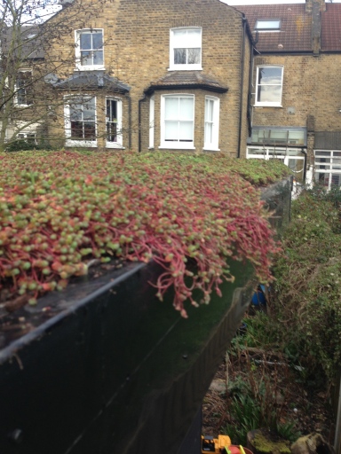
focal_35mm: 33
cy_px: 227
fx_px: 433
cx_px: 170
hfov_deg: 42.9
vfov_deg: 55.4
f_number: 2.4
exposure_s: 1/357
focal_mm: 4.13
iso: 50
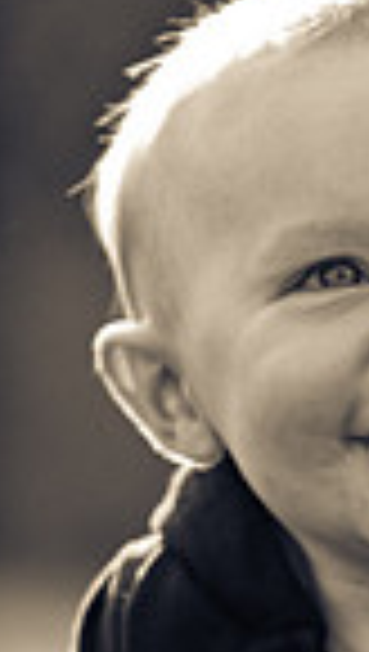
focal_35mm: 901
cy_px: 728
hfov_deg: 1.4
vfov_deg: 2.4
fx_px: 15602
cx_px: 583
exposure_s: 1/640
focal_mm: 185
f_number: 2.8
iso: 250
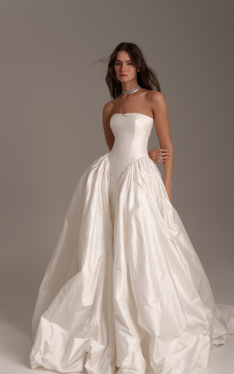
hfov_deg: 23.5
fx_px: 561
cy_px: 194
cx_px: 131
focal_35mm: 55
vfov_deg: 36.9
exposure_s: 1/250
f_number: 1.2
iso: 50
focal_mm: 50
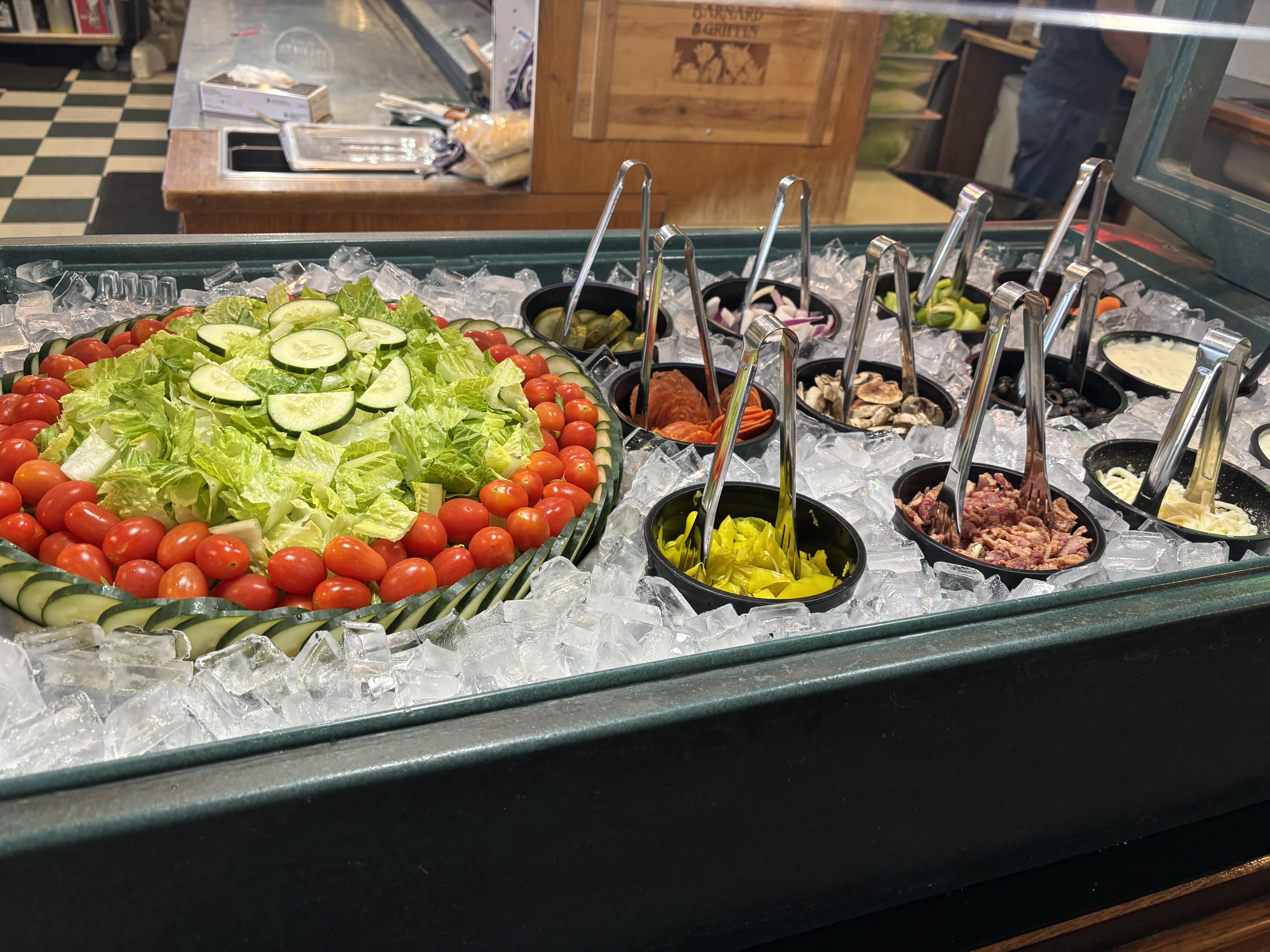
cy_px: 476
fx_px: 954
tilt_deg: -32.0
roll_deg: -8.1
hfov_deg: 67.3
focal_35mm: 26
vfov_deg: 53.1
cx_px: 635
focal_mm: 5.96
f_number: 1.6
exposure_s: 1/60
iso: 125
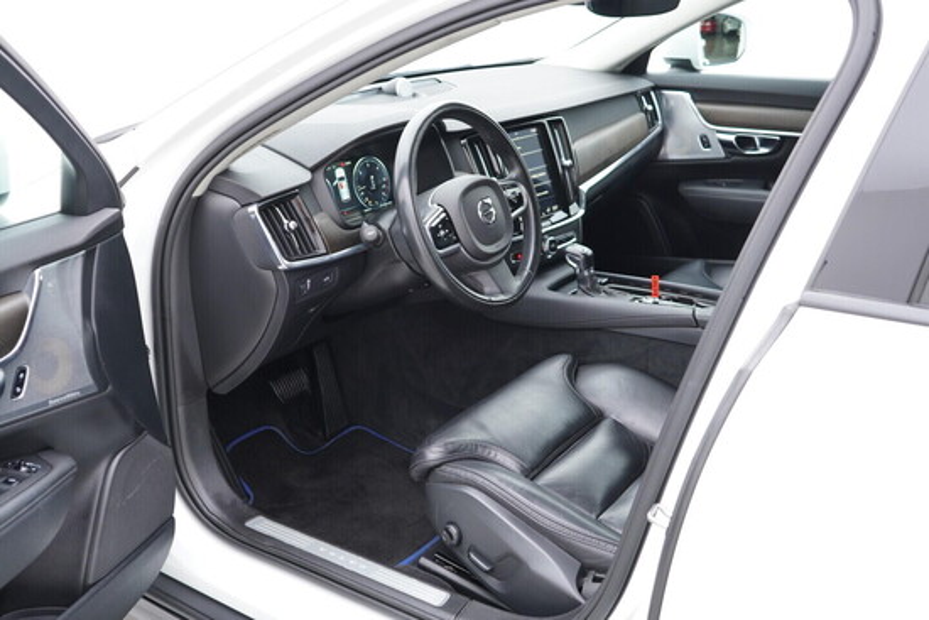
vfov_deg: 36.9
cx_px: 464
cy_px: 310
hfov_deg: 53.1
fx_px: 929
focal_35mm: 36
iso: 250
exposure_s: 1/40
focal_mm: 24
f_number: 2.8
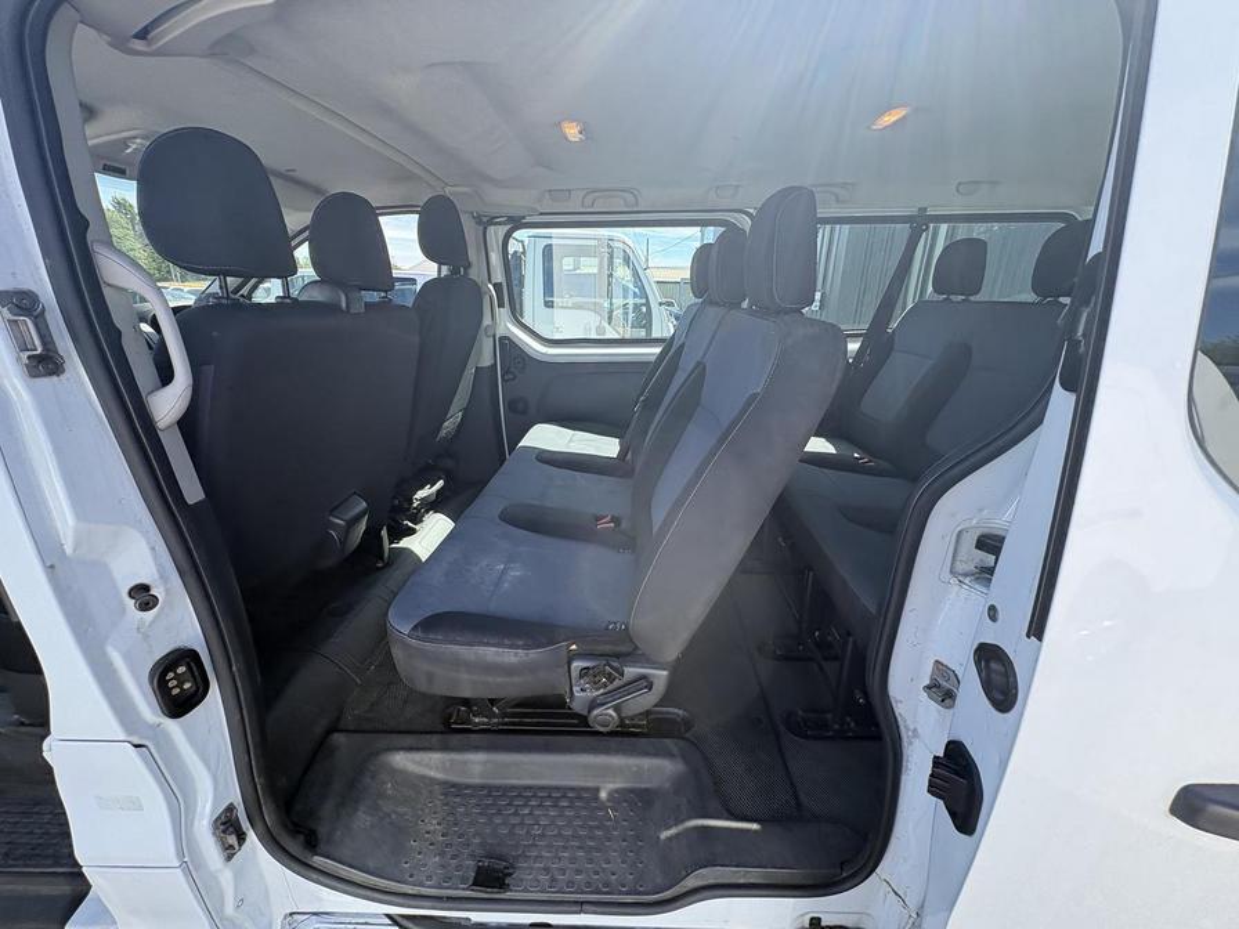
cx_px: 620
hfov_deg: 102.1
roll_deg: -6.1
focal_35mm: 14
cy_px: 464
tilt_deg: -16.9
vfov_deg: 85.7
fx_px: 501
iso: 64
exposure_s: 1/183
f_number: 2.2
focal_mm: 2.22
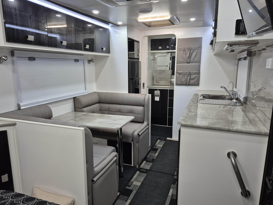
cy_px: 103
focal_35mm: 24
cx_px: 132
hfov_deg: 71.6
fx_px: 189
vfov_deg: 56.8
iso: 160
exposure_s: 1/100
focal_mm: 5.4
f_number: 1.8
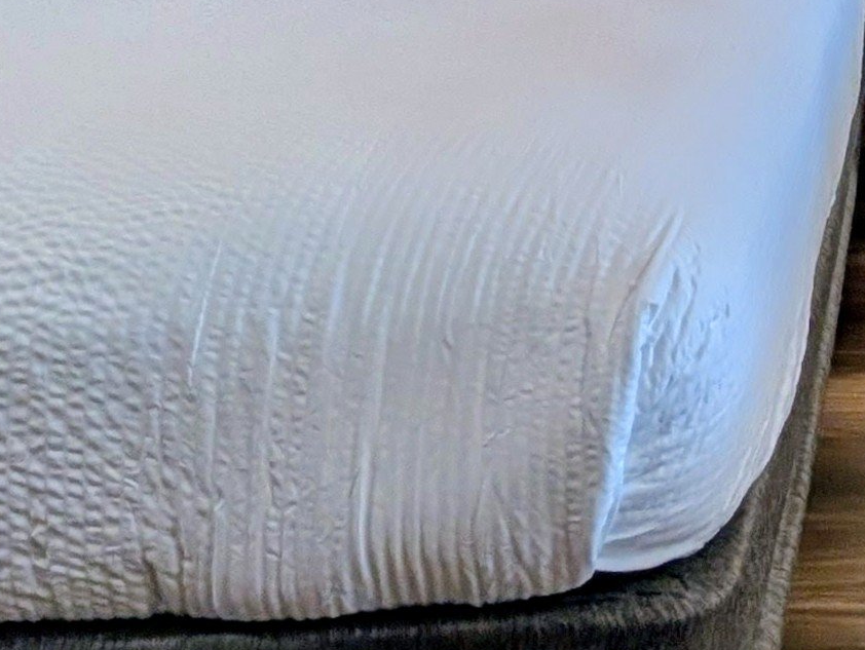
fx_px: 1401
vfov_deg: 20.7
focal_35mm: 56
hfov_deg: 29.2
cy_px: -417
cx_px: 1057
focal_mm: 2.02
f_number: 1.7
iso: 76
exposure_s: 1/60
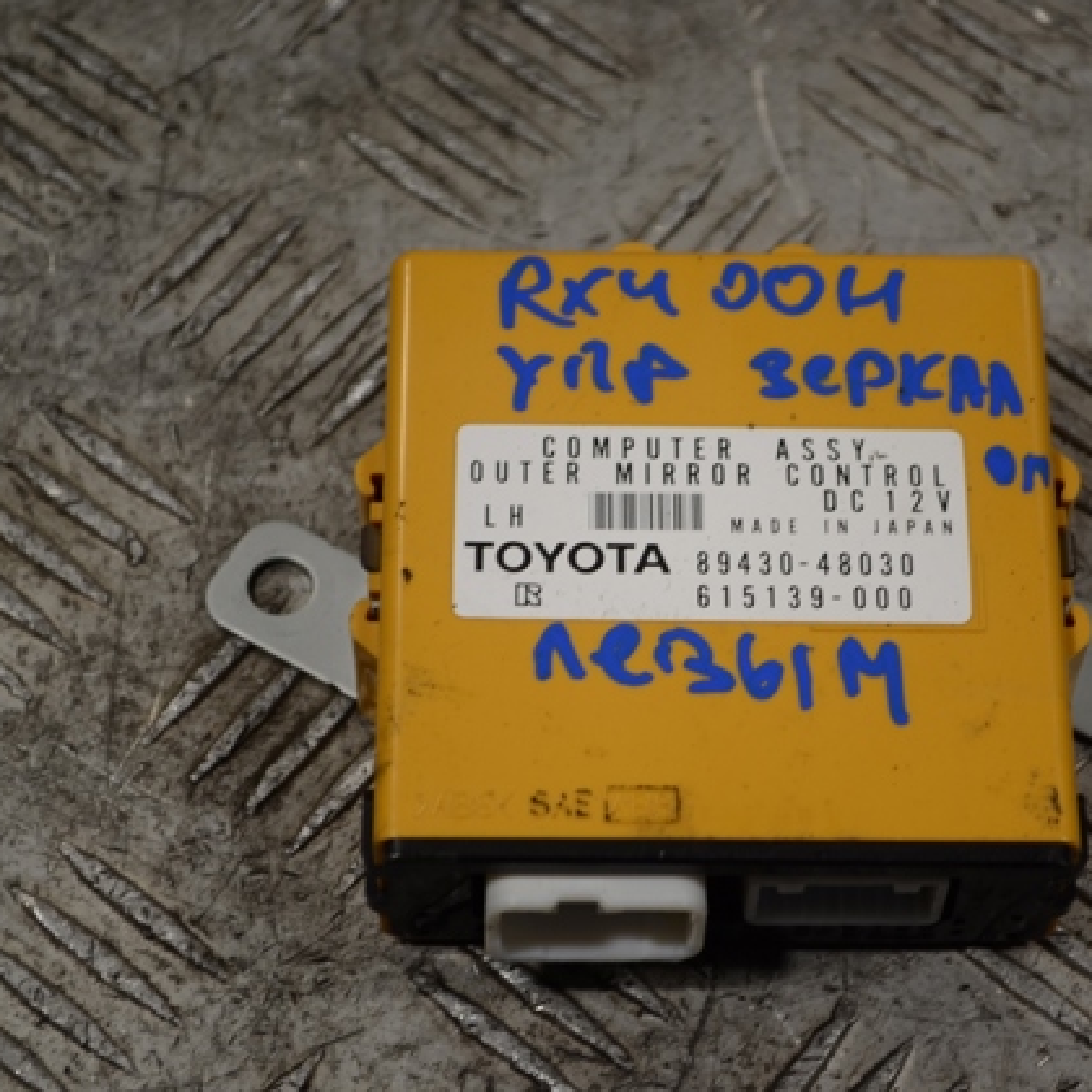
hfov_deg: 17.2
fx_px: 3605
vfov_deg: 17.2
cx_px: 694
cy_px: 549
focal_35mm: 101
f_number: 5.6
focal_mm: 52
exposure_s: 1/60
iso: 100
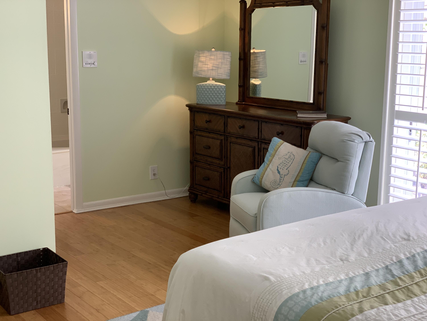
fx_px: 641
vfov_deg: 28.0
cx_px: 214
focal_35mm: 52
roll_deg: -1.3
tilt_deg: -9.5
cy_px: 160
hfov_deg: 36.8
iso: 100
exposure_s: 1/120
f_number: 2.4
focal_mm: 6
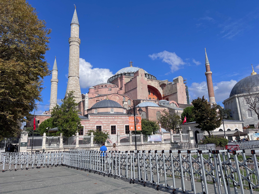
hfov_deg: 67.3
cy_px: 97
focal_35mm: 26
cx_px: 130
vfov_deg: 53.1
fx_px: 195
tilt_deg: +13.8
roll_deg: +4.3
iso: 50
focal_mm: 5.7
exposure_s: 1/8000
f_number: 1.5
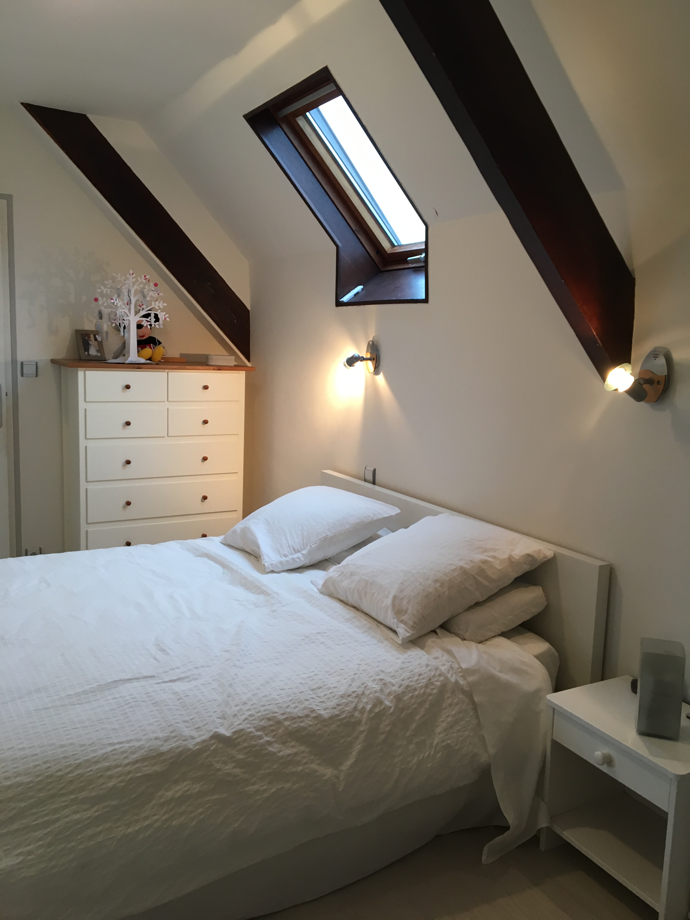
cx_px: 345
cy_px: 460
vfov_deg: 61.7
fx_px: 771
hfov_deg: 48.2
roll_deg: -0.9
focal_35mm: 29
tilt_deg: -7.8
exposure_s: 1/33
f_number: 2.2
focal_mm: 4.15
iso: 80
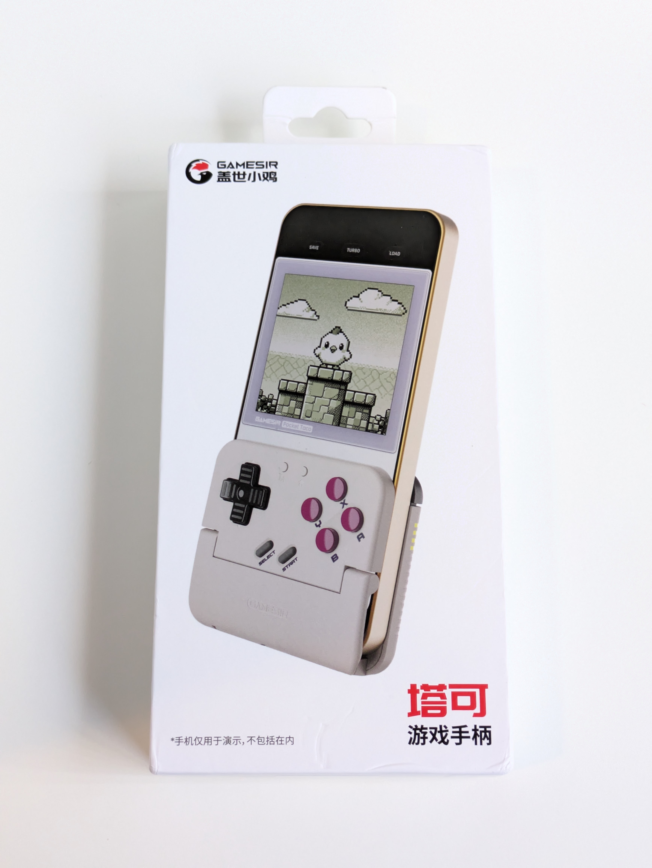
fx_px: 1280
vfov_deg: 37.5
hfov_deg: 28.6
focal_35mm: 51
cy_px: 434
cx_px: 326
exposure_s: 1/100
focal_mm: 5.43
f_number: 1.89
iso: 485
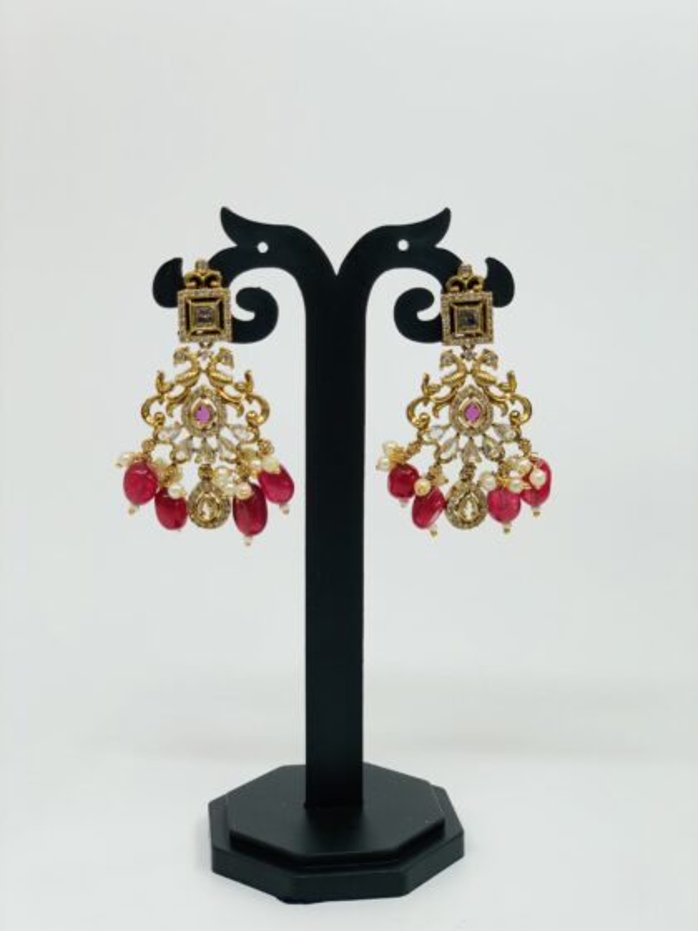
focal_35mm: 52
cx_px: 349
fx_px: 1398
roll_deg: +0.6
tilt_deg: -10.4
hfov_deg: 28.0
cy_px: 466
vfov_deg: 36.8
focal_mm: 6
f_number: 2.4
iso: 16
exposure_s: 1/106
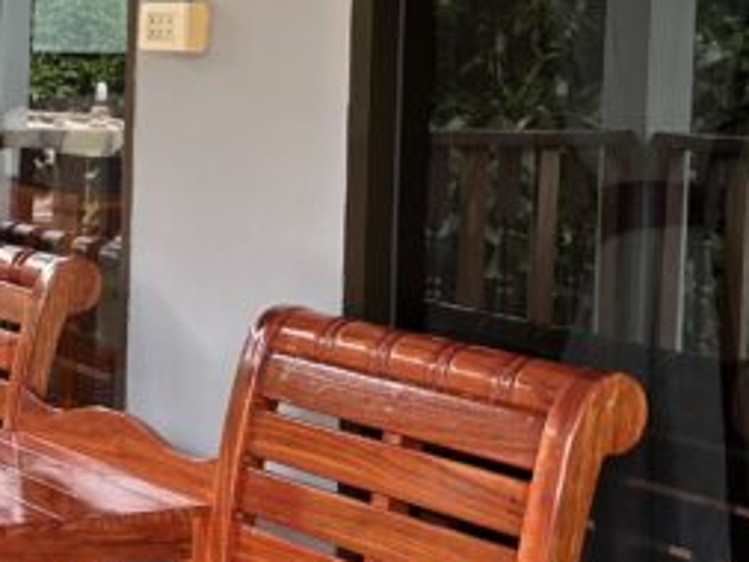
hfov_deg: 19.6
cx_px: -18
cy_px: 86
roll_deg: -1.8
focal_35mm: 97
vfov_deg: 15.1
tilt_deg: -2.5
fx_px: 2100
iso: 64
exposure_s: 1/121
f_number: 1.78
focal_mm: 6.86
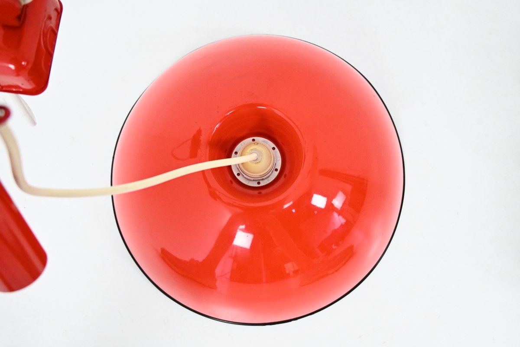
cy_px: 174
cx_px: 260
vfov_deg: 39.1
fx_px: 487
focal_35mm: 34
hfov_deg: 56.1
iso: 2500
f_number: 3.8
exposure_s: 1/125
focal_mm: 22.5
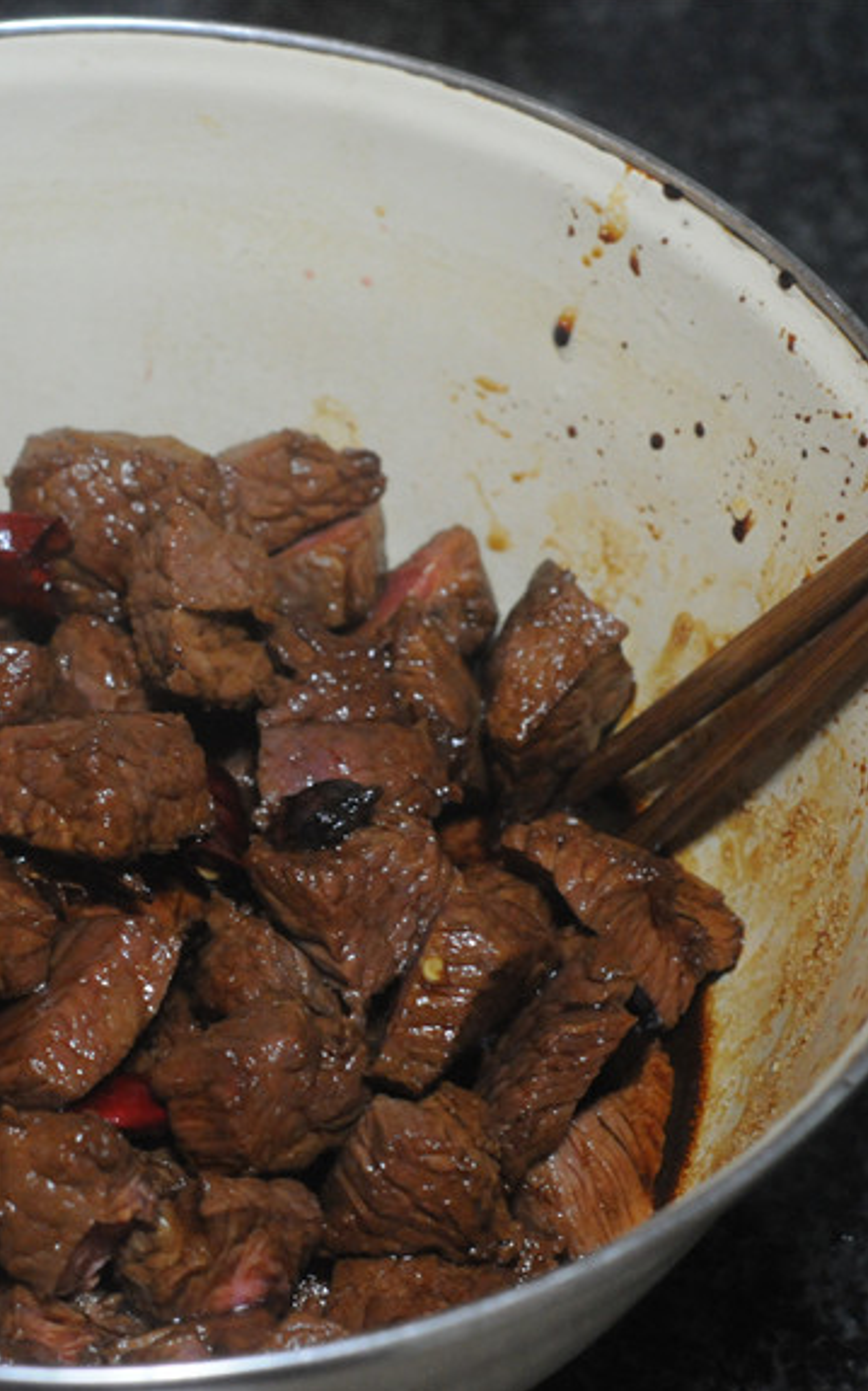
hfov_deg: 11.3
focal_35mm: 116
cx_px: 221
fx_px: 4394
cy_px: 694
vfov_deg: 18.0
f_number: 4.5
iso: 2000
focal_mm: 50
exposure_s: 1/15
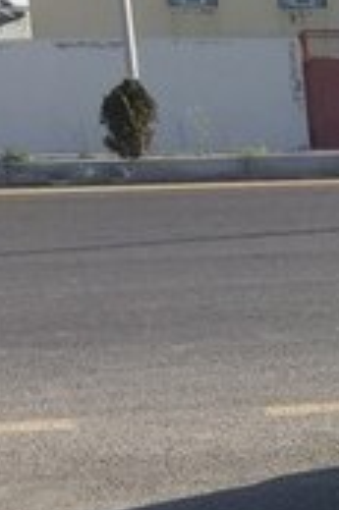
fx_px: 1628
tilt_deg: -11.9
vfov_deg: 17.5
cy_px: 458
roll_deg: +0.9
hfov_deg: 9.9
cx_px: 908
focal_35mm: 115
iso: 32
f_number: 2.2
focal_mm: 4.15
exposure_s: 1/824
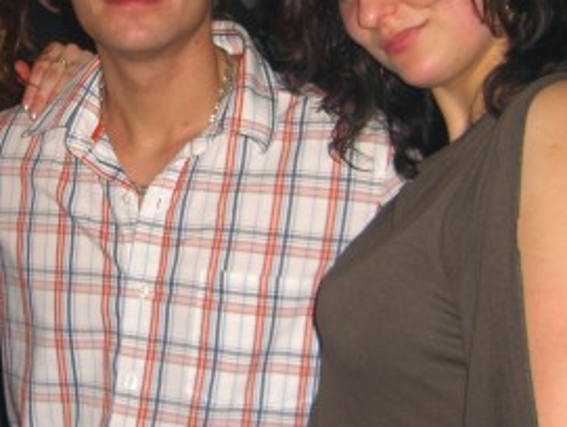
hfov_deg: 23.0
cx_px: 130
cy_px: 115
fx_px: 1378
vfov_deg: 17.5
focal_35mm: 84
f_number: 2.8
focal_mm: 7.9
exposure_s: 1/60
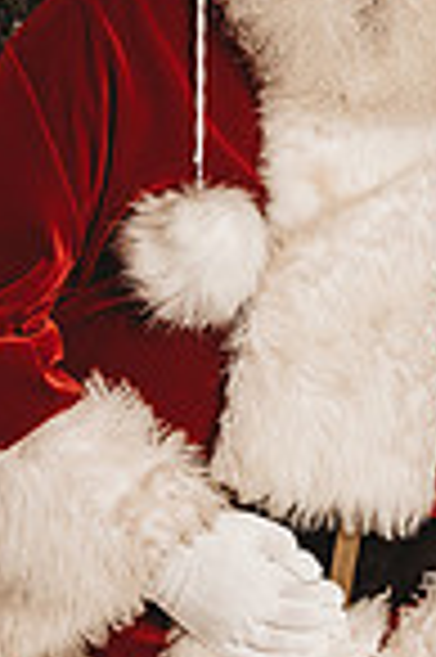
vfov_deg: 13.9
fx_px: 2695
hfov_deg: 9.2
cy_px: 225
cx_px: 485
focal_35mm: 148
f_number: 4
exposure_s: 1/160
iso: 100
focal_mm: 48
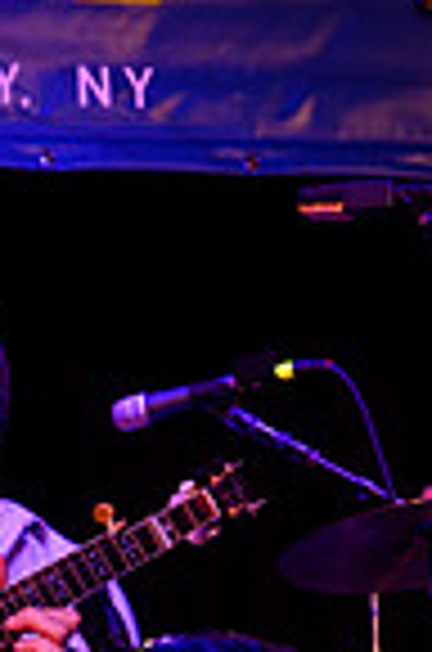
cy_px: 917
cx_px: -146
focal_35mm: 348
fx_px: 6294
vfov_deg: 5.9
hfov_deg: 3.9
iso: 1600
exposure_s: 1/60
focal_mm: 112
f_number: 9
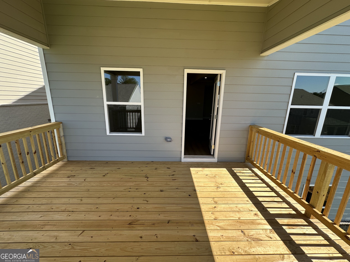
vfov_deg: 85.7
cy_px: 131
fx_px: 142
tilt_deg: -12.7
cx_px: 175
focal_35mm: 14
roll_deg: -1.6
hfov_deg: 102.1
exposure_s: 1/485
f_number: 2.2
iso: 40
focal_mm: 2.22
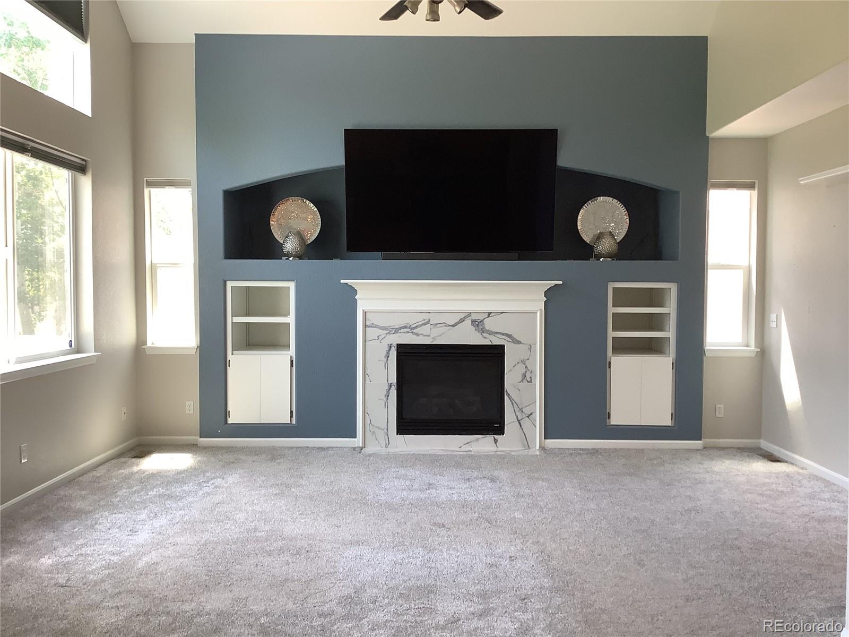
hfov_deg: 58.4
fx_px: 760
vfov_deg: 45.4
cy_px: 318
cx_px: 424
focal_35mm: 31
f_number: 2.4
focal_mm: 3.3
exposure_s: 1/60
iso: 80
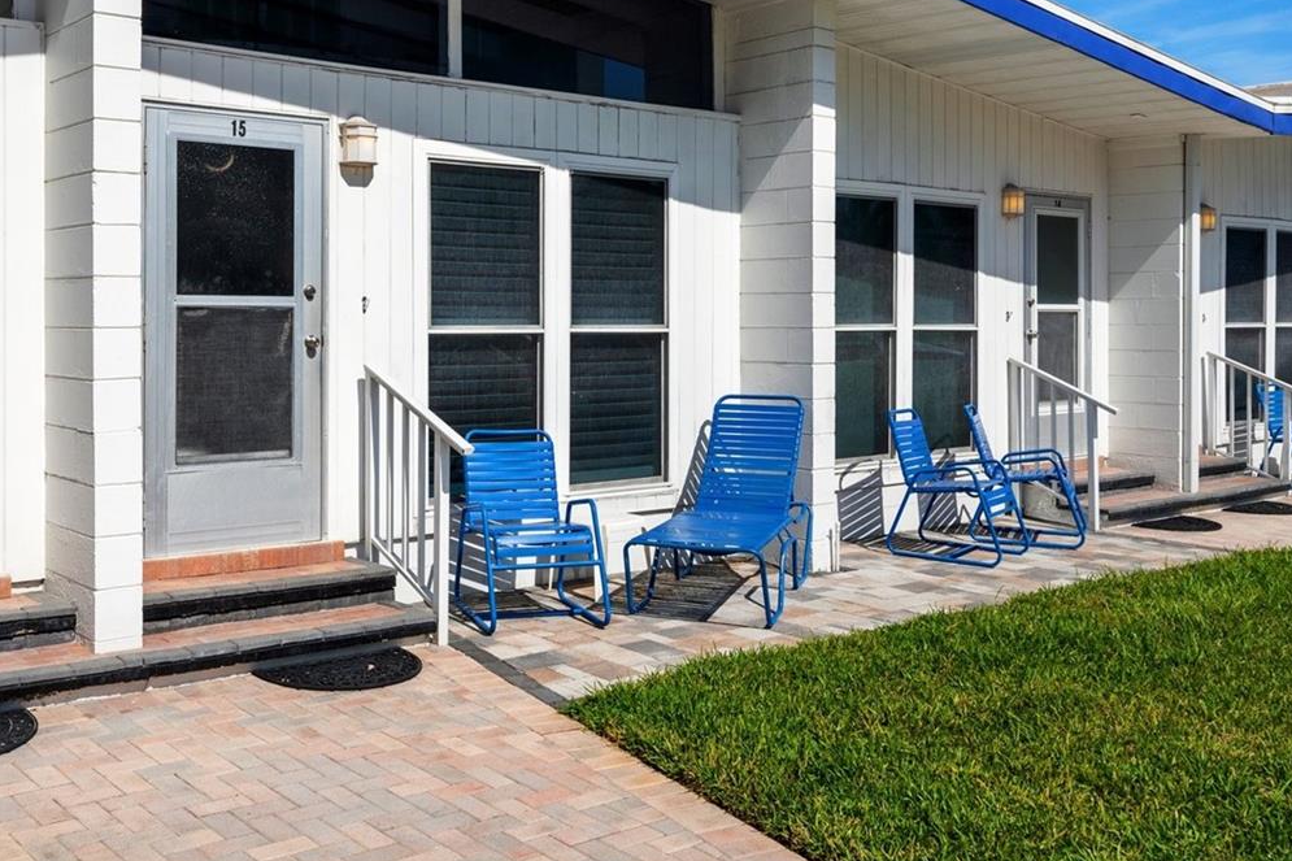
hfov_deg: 51.6
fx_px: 1328
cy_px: 297
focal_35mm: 37
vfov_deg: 35.6
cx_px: 517
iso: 250
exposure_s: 1/1000
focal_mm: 23
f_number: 9
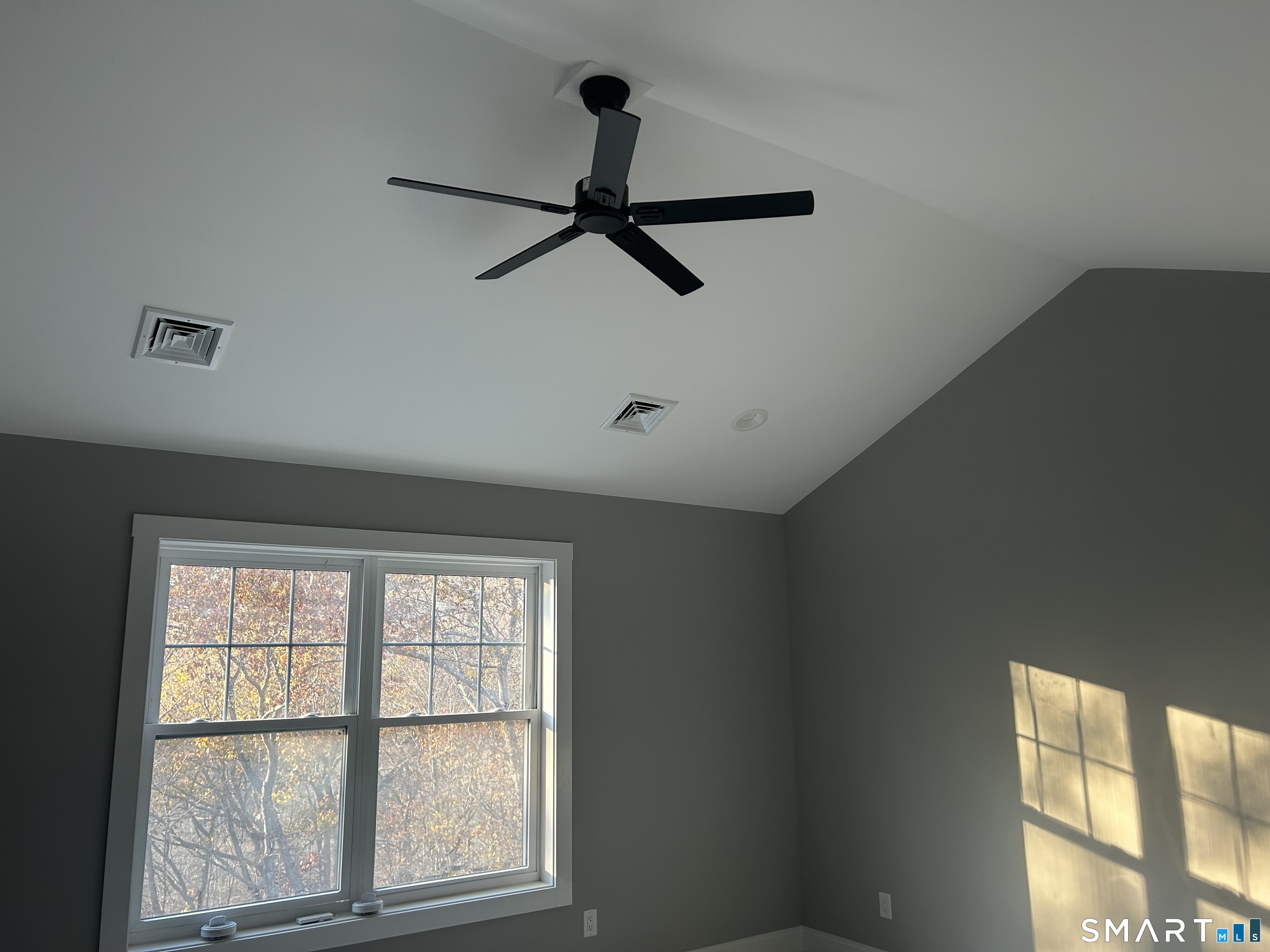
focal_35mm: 26
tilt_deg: +11.7
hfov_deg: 67.3
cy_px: 476
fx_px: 954
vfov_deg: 53.1
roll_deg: +0.8
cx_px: 635
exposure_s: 1/121
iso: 100
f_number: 1.5
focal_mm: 5.7
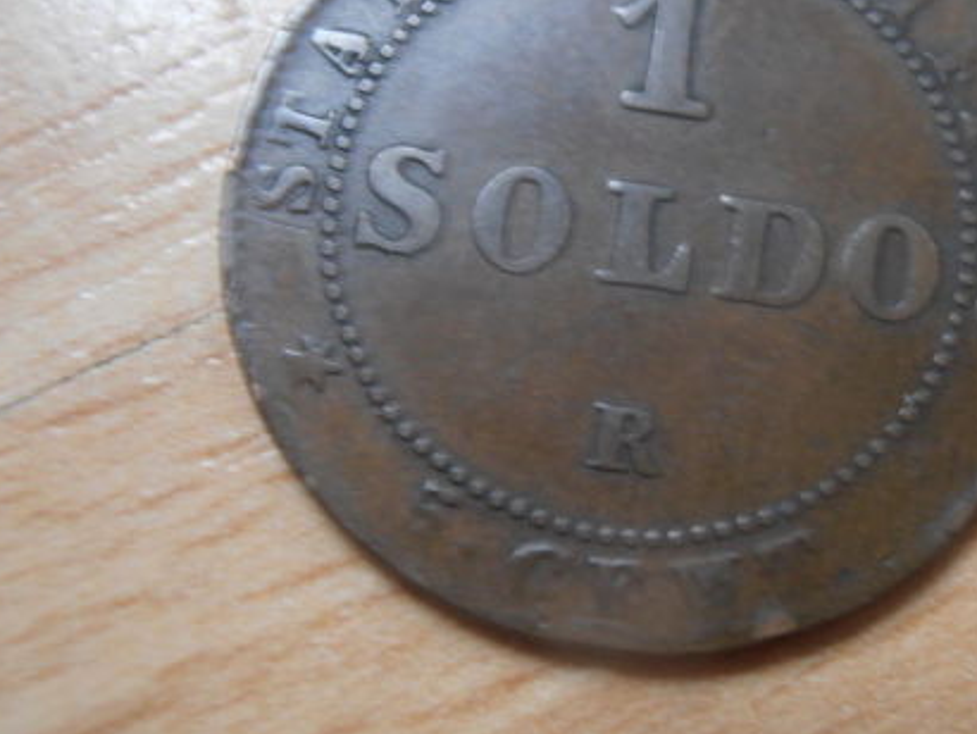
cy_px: 274
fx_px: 1553
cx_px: 689
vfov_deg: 26.5
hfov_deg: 34.4
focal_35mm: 55
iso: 125
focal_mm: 6.61
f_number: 3.9
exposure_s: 1/10
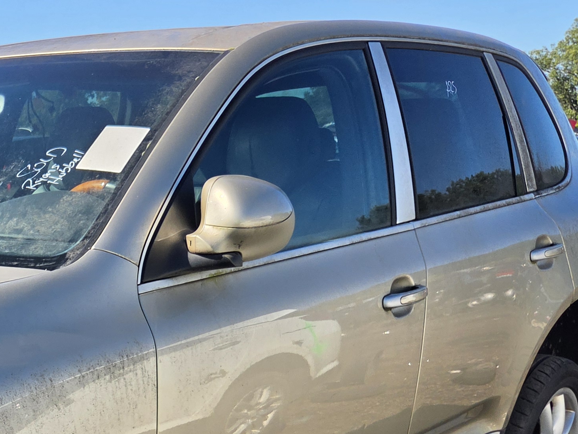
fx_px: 1052
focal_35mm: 63
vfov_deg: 22.3
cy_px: 449
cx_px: -91
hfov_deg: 27.5
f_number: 1.8
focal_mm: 5.4
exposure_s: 1/5697
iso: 80
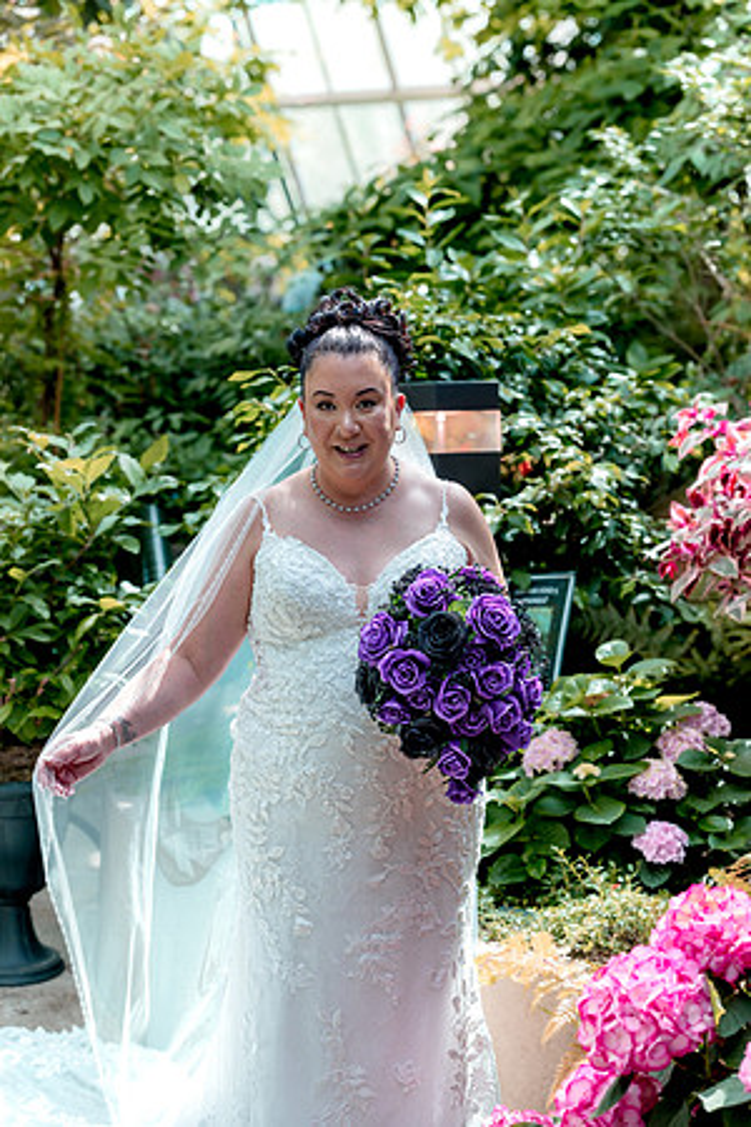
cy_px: 564
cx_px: 376
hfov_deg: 18.2
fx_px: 2347
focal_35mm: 75
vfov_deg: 27.0
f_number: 3.5
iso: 640
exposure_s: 1/640
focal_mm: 75
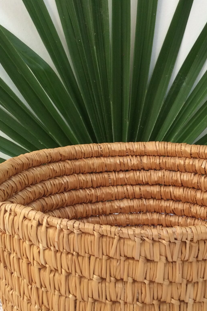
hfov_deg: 24.1
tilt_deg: -16.6
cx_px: 133
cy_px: 162
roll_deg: +0.2
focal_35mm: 56
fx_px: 483
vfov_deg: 35.6
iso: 40
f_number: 2.4
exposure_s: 1/50
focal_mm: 3.3
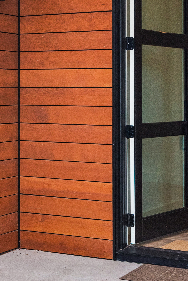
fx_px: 798
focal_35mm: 102
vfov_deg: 19.9
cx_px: -50
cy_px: 96
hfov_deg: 13.0
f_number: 7.1
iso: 400
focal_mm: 35
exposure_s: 1/640
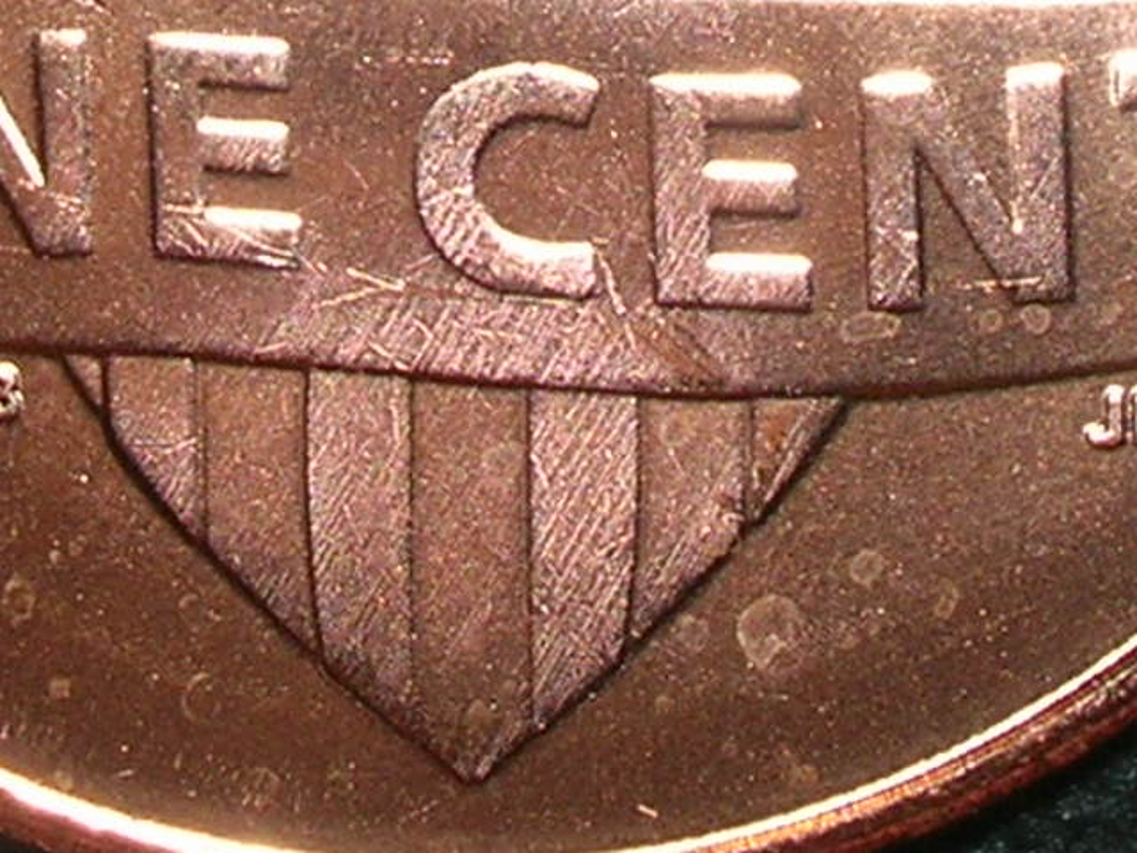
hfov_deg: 41.2
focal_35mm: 46
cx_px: 568
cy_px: 426
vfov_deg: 31.5
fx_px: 1511
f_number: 5.4
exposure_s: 1/60.1
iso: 50
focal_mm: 7.7
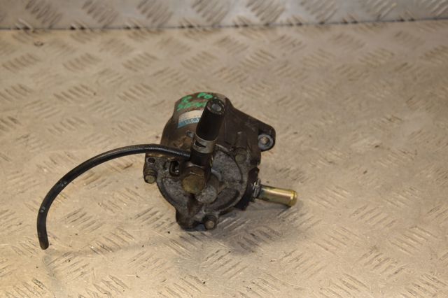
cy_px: 149
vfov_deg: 14.7
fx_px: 1157
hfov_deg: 21.9
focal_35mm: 93
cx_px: 224
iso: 800
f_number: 7.1
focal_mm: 62
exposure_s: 1/200
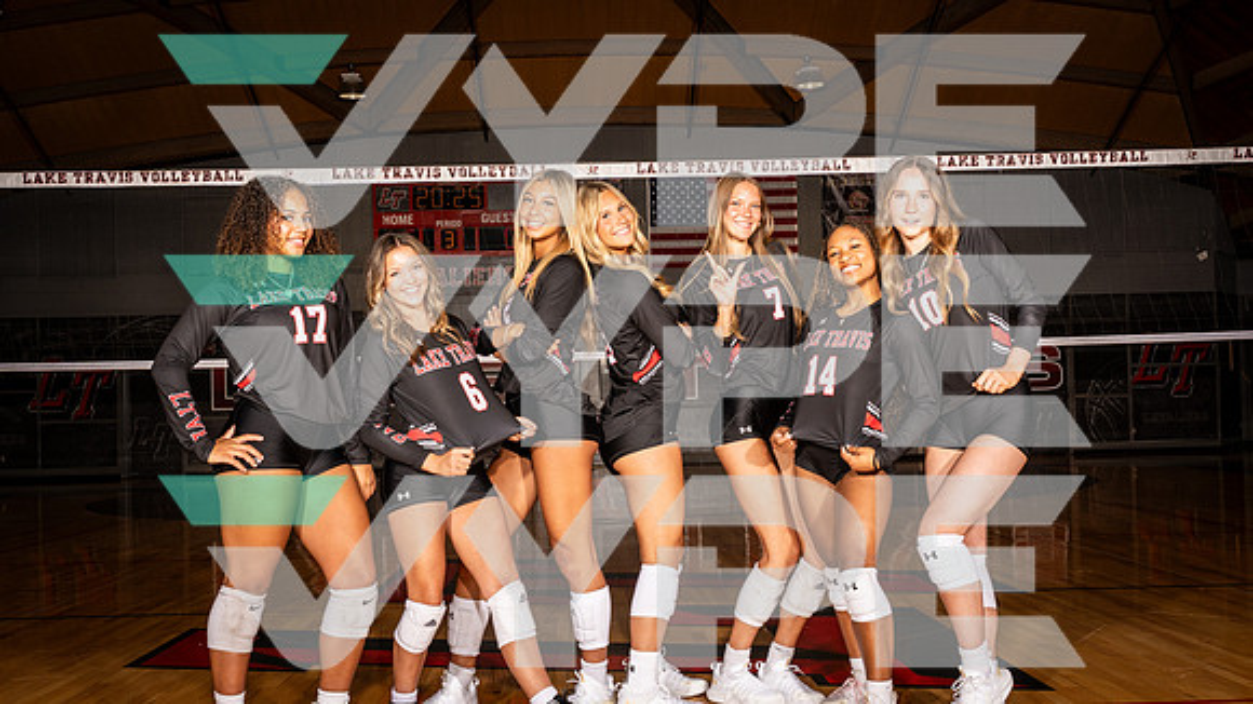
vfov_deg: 25.4
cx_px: 626
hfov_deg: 43.6
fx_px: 1566
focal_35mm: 47
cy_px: 352
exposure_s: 1/250
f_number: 11
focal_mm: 45
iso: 250
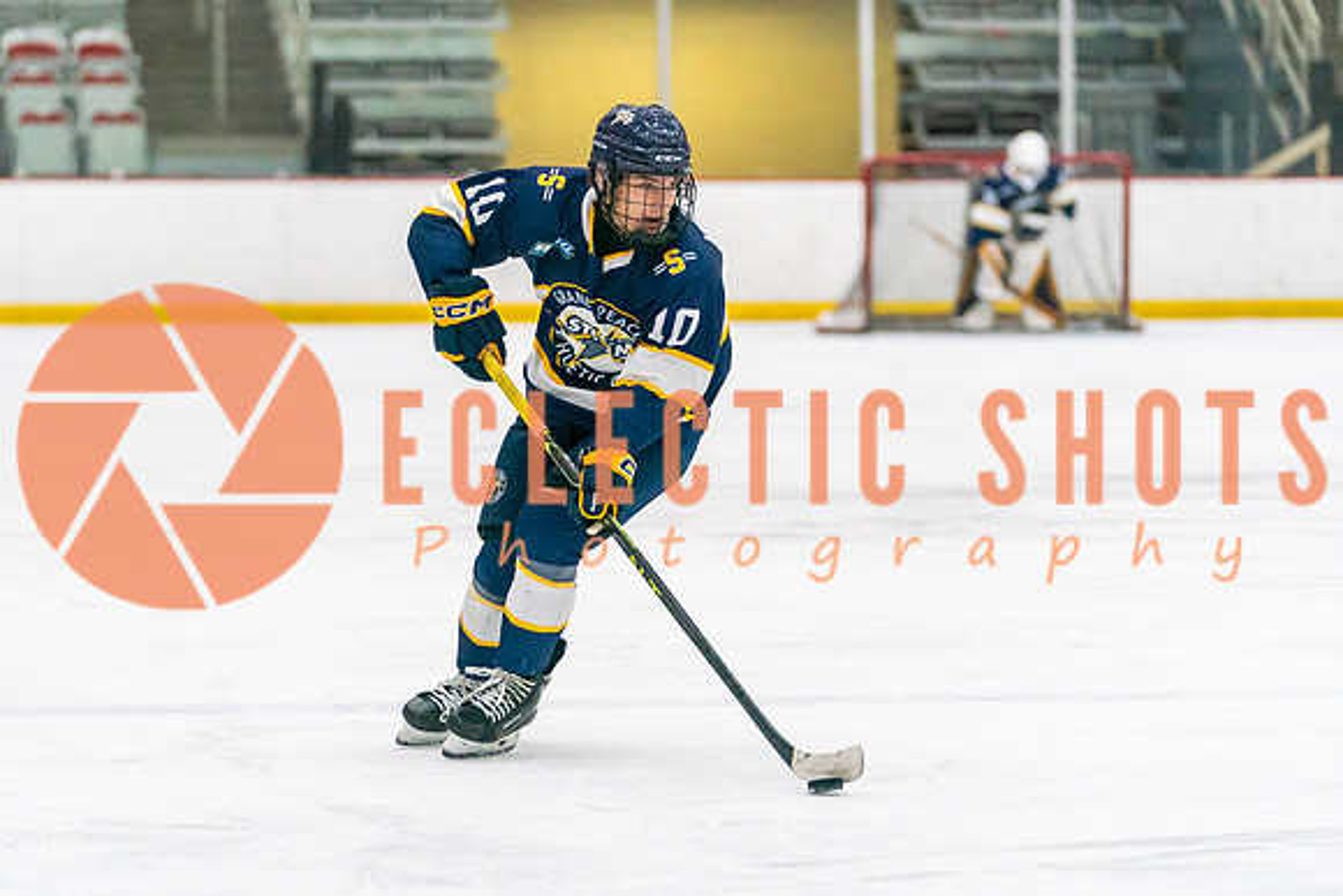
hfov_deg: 10.2
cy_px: 462
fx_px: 7540
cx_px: 610
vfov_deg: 6.8
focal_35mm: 202
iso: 3200
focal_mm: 130
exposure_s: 1/1250
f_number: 2.8
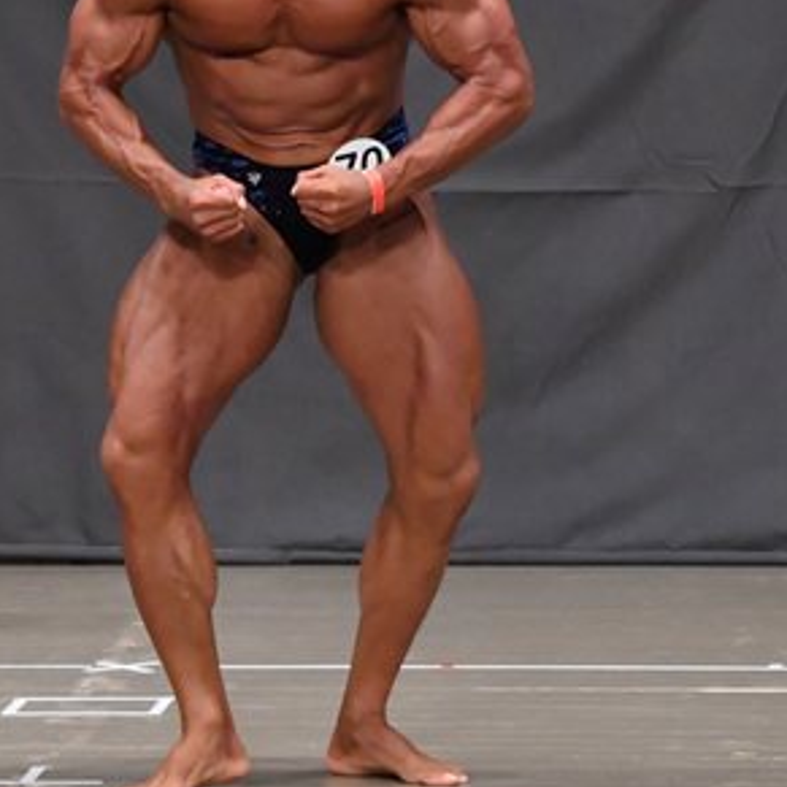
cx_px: 242
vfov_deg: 3.8
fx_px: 11755
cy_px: 219
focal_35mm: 457
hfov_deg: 3.8
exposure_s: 1/400
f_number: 5.6
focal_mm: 135
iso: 6400
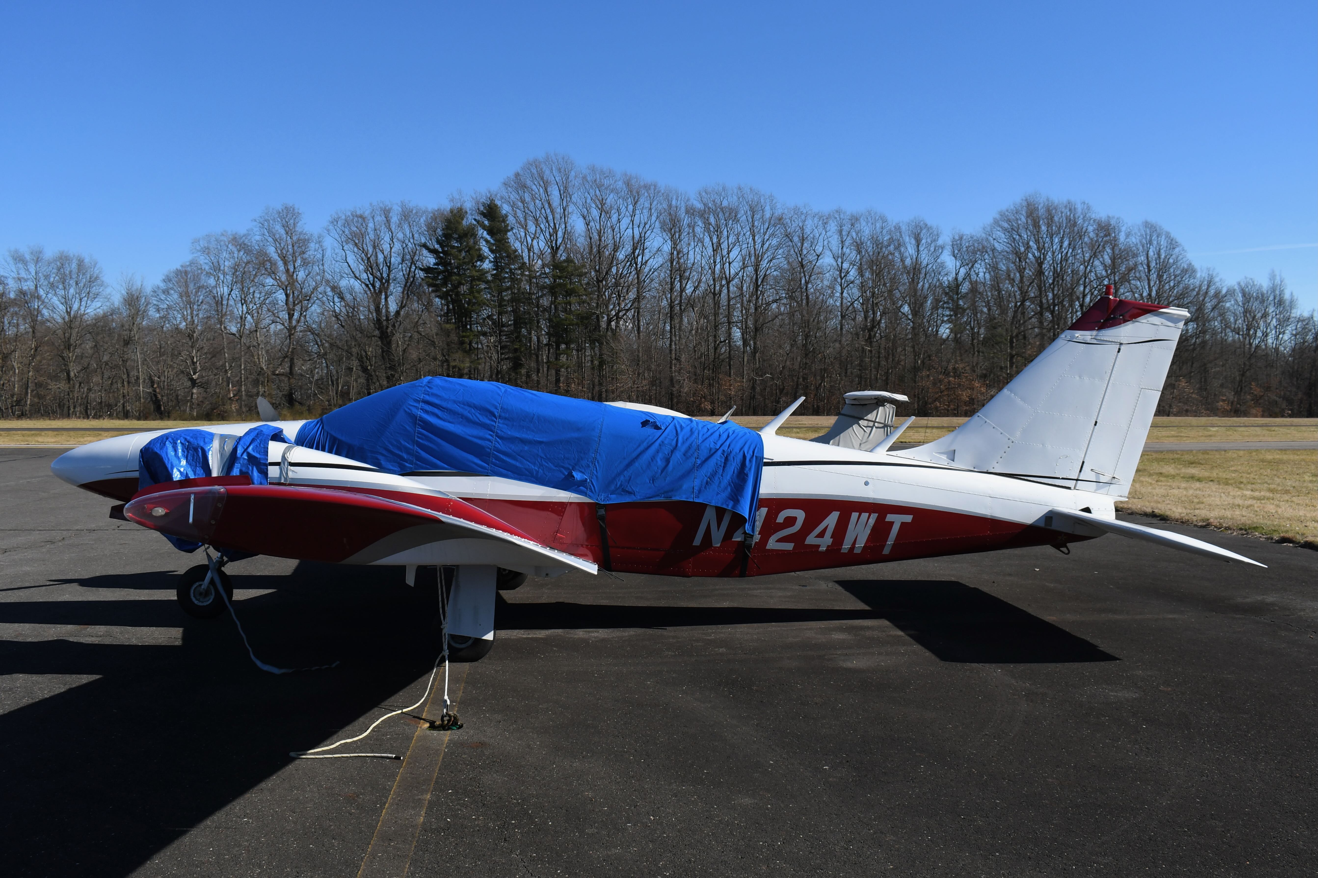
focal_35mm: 33
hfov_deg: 57.2
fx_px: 1208
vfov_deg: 40.0
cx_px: 659
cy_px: 439
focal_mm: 22
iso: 250
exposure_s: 1/1000
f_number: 9
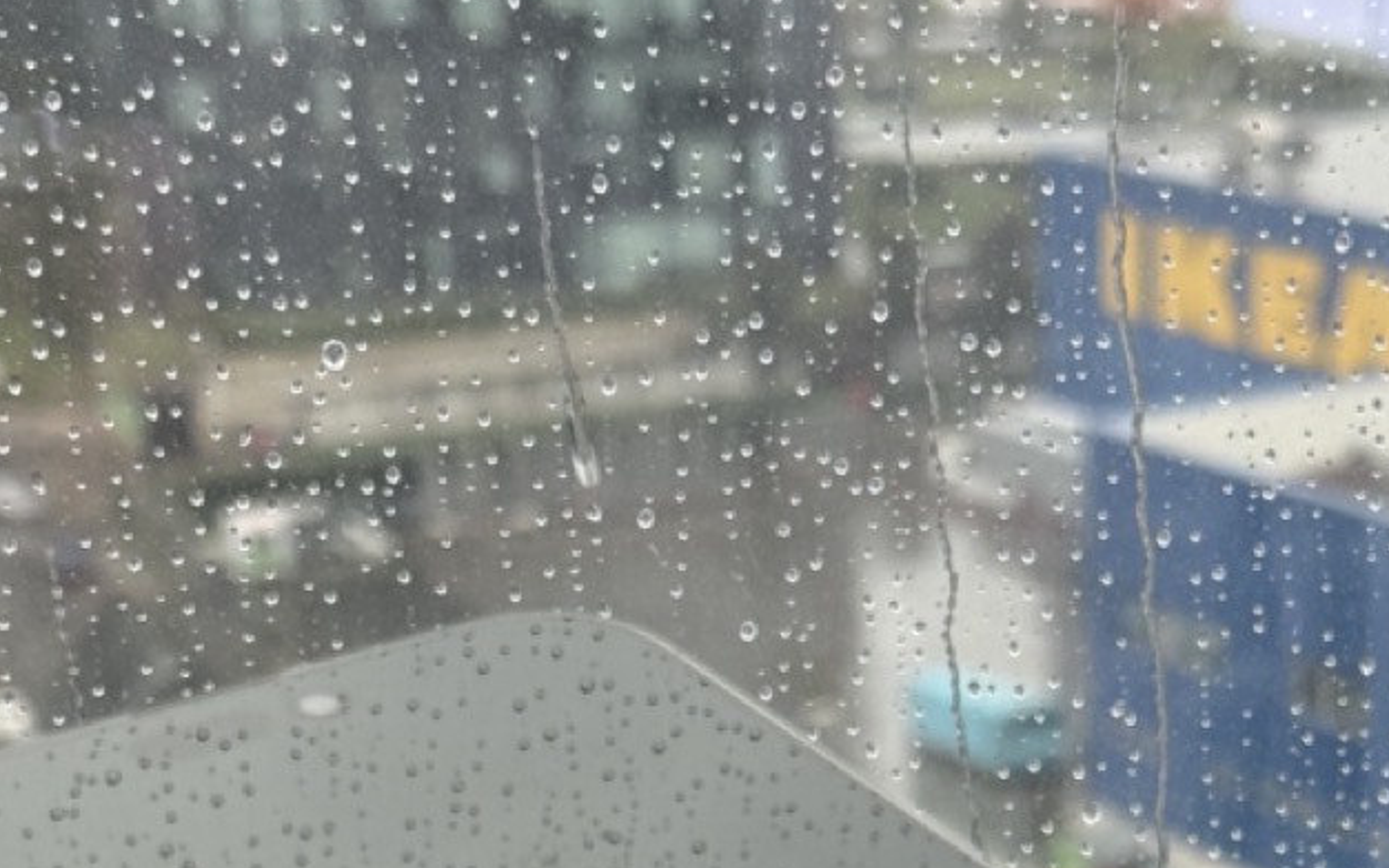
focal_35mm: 104
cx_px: 865
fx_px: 3936
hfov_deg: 20.0
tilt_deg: -21.4
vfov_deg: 12.2
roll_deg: +3.0
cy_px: 1145
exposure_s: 1/136
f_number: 1.78
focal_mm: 6.76
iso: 64
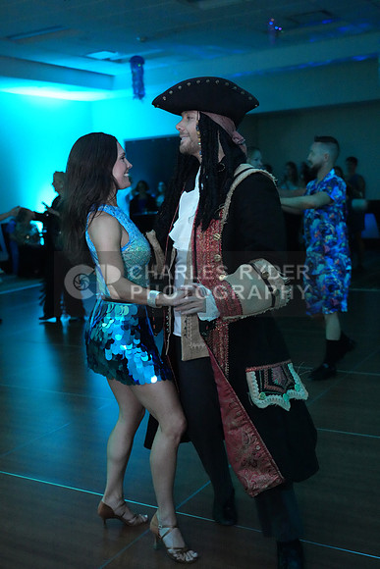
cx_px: 190
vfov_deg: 46.4
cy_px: 284
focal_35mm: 42
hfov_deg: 31.9
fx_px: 665
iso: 12800
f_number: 4
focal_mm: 42
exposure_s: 1/250
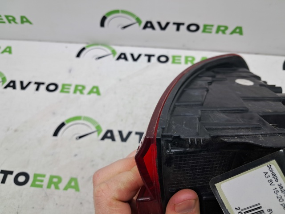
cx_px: 142
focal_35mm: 27
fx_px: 222
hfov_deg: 65.4
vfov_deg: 51.3
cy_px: 107
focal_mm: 4
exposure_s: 1/50
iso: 50
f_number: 1.8
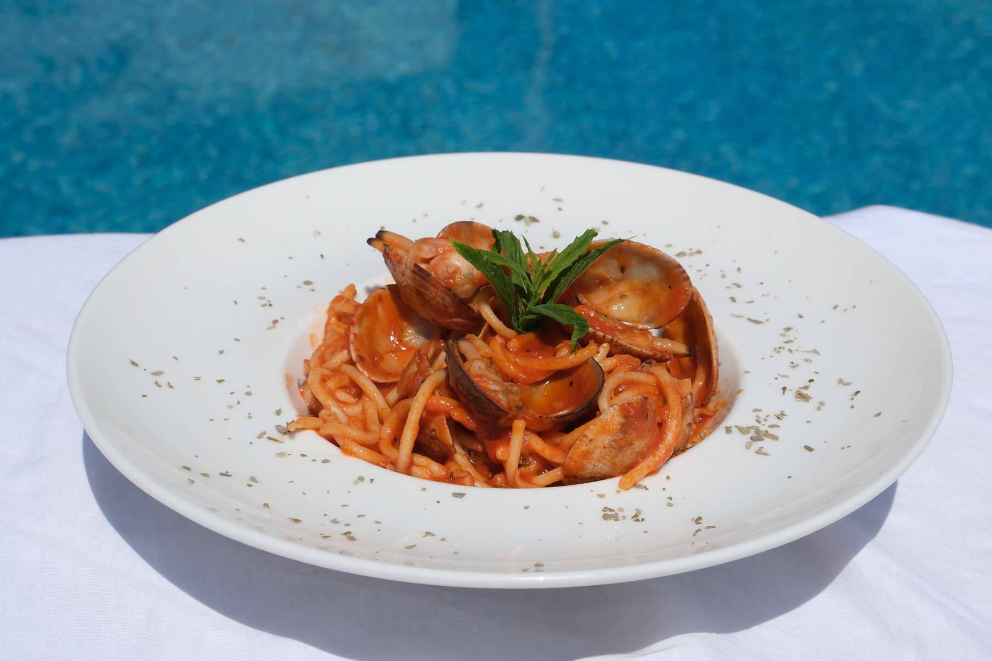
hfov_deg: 30.5
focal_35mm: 66
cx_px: 562
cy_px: 323
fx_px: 1819
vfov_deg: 20.6
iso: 200
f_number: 7.1
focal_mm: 26.6
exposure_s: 1/1250
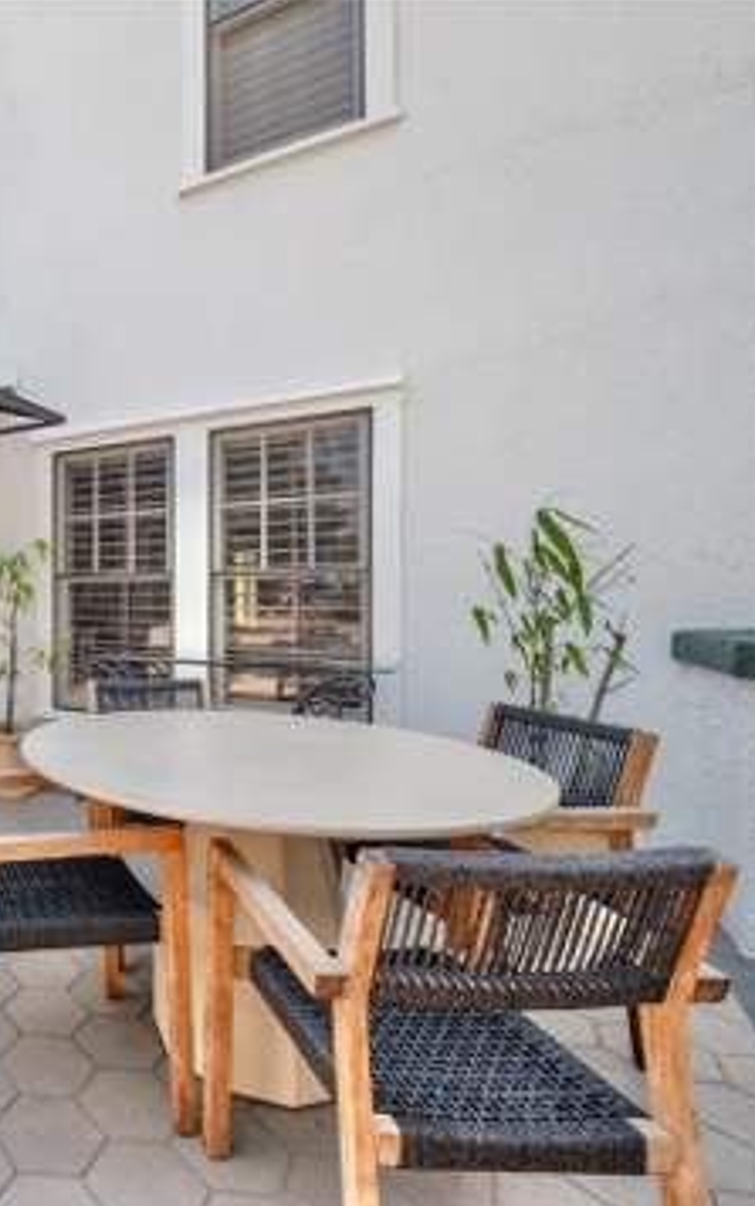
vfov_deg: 85.0
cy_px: 606
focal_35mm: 20
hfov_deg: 47.1
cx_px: -37
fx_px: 657
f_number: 7.1
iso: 200
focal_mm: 7
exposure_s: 1/160
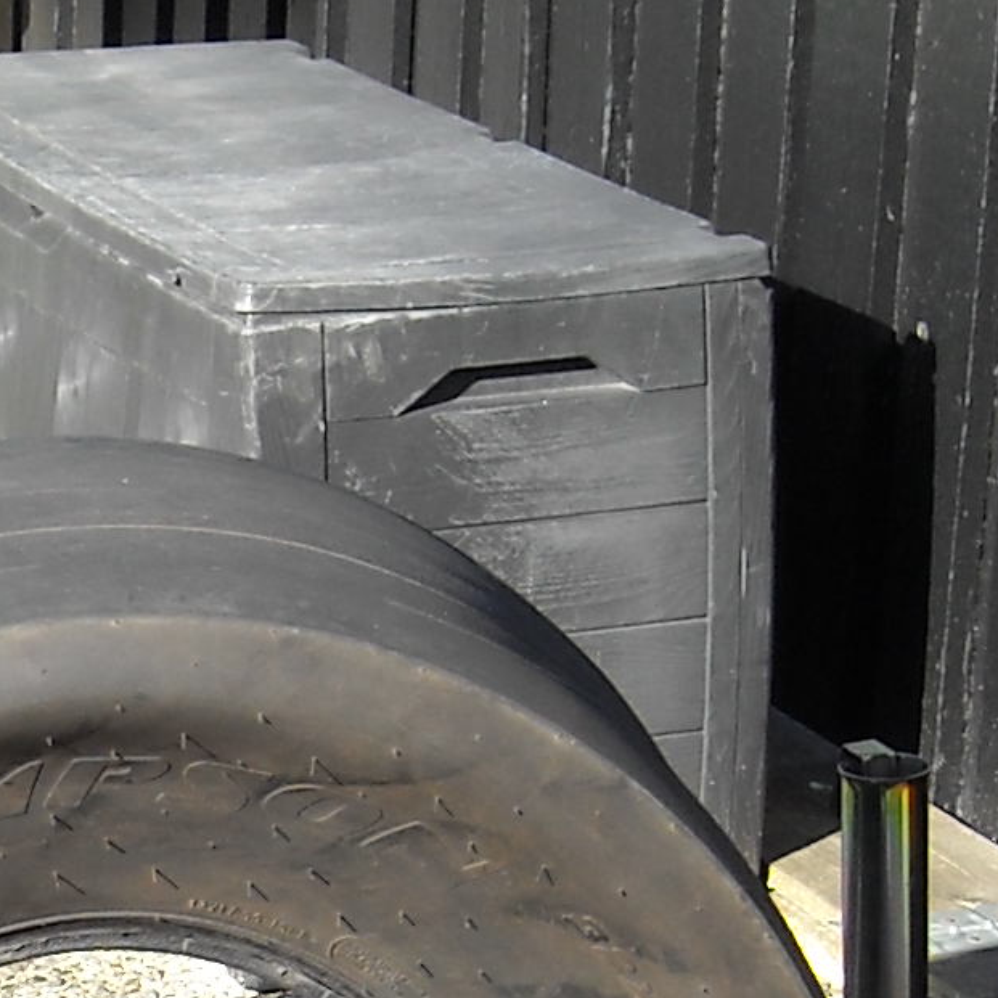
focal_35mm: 153
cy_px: 1324
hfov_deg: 10.9
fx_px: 4991
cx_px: -633
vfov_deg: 11.1
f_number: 2.8
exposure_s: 1/353
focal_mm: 5.7
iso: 64
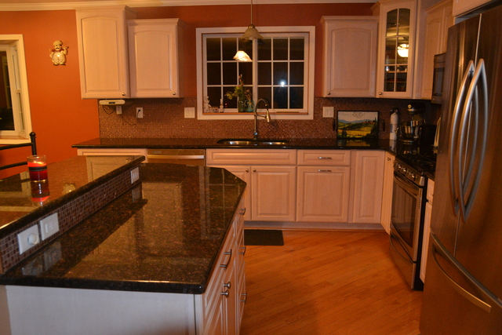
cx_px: 251
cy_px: 168
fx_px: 418
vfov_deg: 43.6
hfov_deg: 61.9
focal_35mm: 30
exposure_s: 1/60
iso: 2200
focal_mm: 20
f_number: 3.5
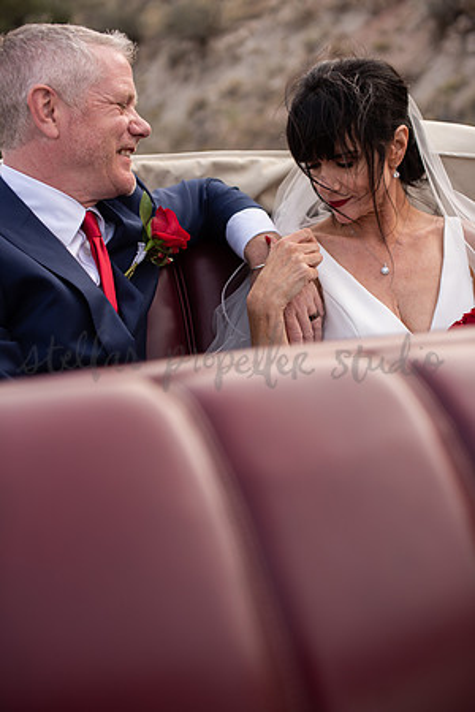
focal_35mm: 50
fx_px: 990
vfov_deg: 39.6
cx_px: 238
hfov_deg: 27.0
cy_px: 356
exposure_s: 1/640
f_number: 2.8
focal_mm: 50
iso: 125
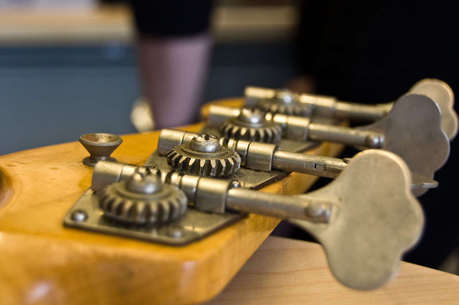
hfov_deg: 29.3
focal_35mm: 69
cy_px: 152
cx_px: 230
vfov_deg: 19.7
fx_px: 879
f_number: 5.6
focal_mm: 46
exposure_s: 1/40
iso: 400
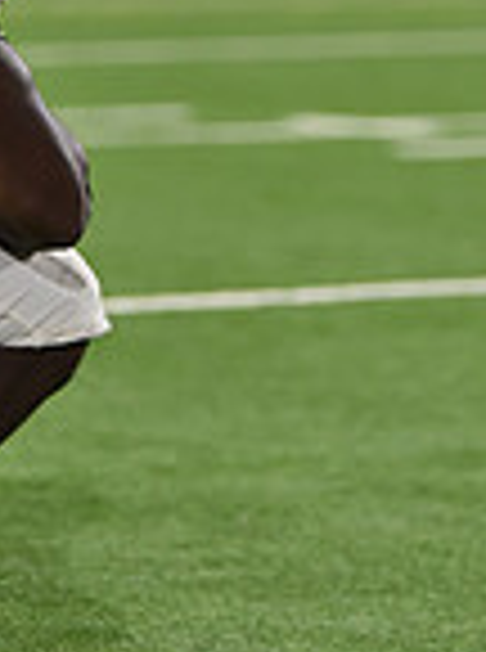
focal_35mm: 347
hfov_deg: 4.2
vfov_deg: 5.7
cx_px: -158
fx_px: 6525
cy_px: 76
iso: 2800
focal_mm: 116
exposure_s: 1/640
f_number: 2.8
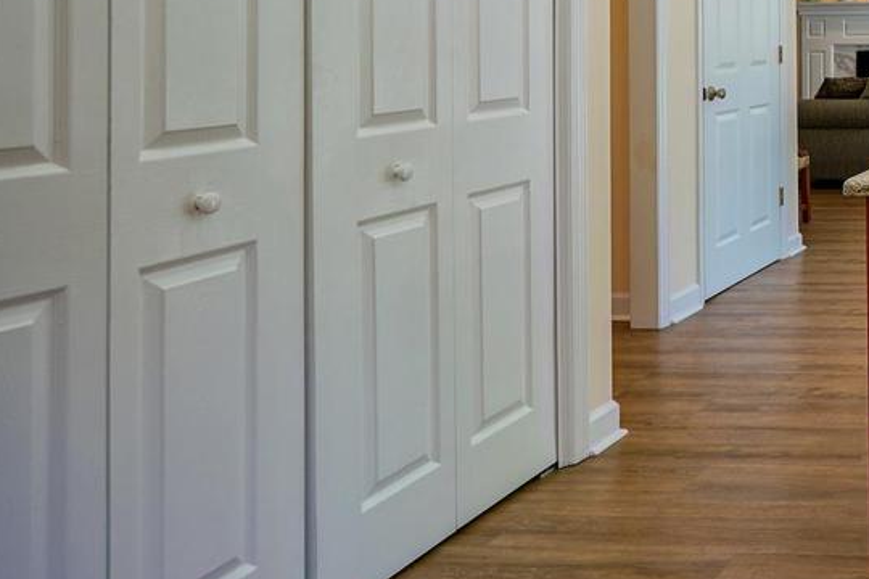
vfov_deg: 31.4
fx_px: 965
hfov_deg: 33.8
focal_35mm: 40
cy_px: 27
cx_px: 1149
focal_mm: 10
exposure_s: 1/50
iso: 100
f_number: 3.5
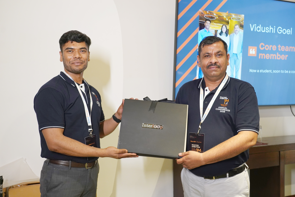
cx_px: 148
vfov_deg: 36.9
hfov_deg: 53.1
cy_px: 98
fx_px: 295
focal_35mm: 36
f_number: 4
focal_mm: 36
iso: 3200
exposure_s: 1/160
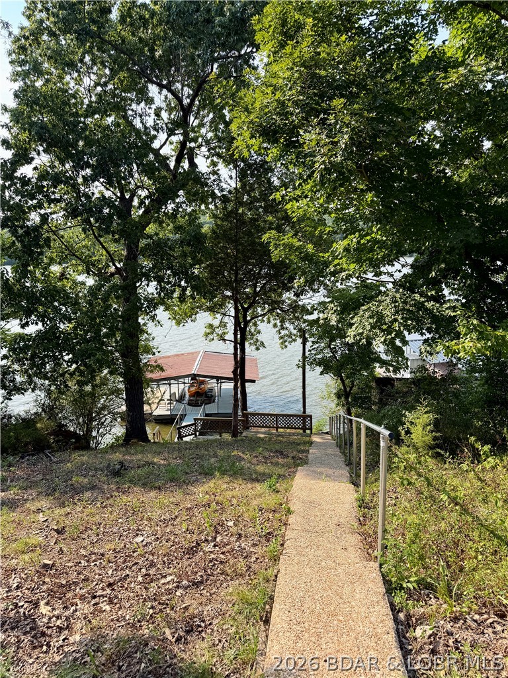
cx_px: 254
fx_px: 470
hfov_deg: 56.8
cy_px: 339
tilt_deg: -11.7
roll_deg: +0.9
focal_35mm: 24
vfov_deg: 71.6
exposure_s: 1/1618
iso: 80
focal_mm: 6.76
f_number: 1.78
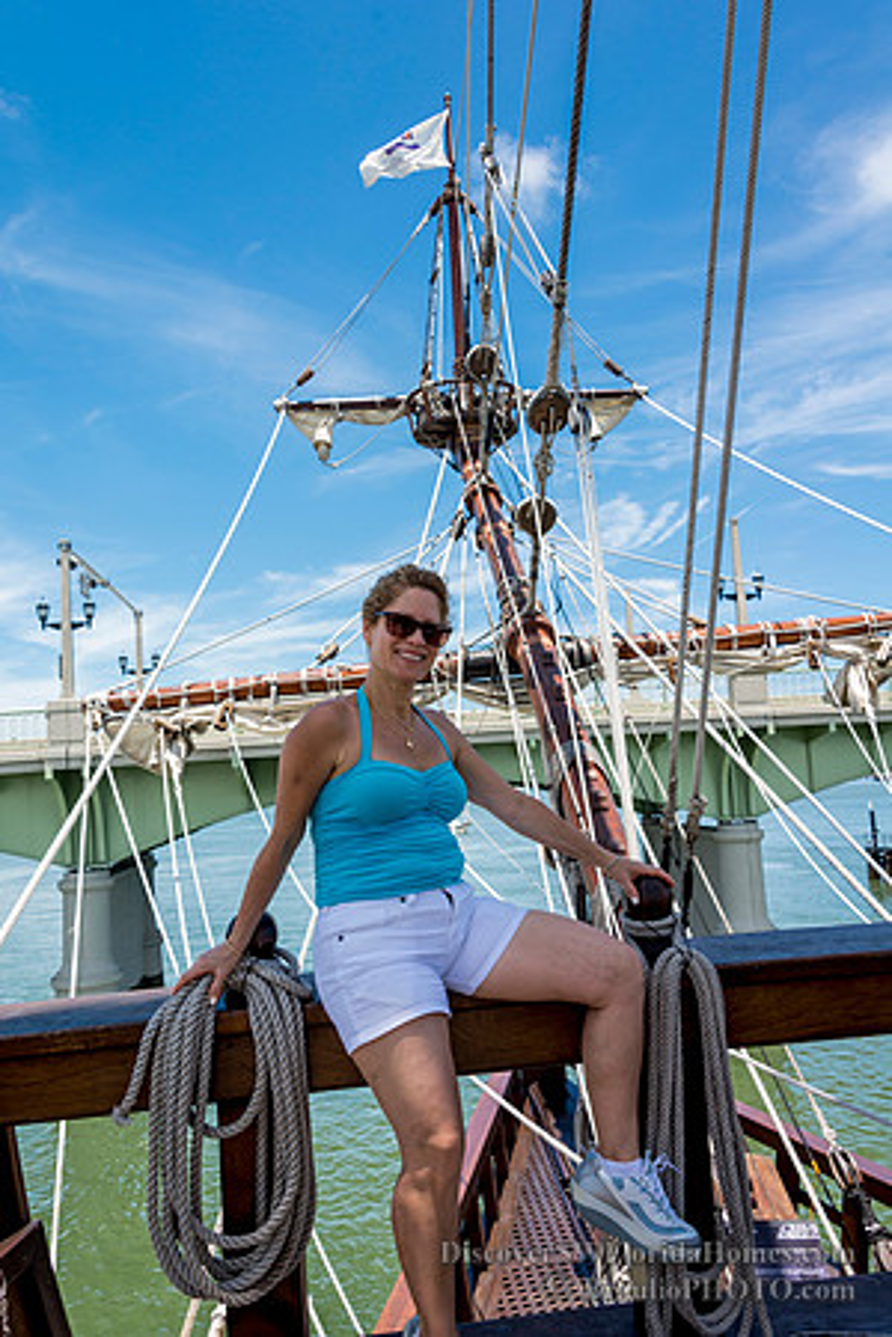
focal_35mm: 28
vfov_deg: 65.5
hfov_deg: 46.4
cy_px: 668
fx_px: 1041
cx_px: 446
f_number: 8
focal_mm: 28
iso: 125
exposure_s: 1/250
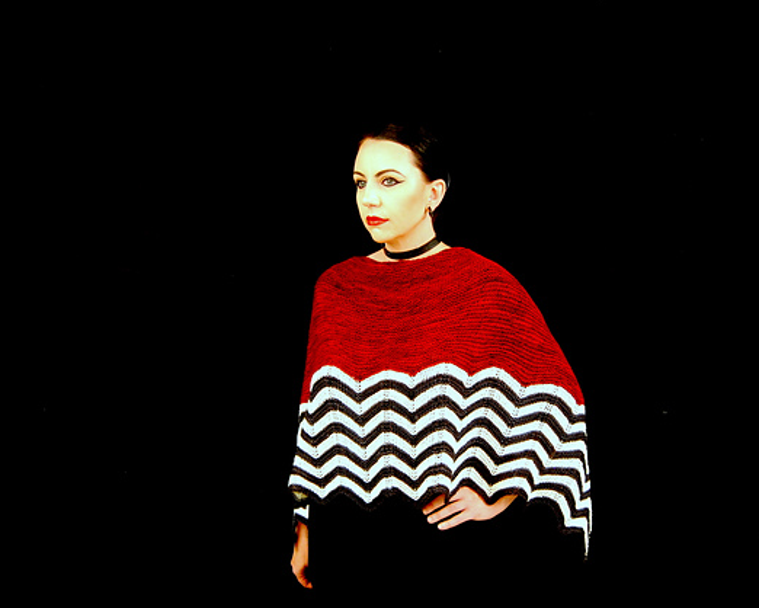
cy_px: 305
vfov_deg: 39.2
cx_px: 362
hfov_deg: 47.9
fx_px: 854
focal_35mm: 38
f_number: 3.5
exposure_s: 1/30
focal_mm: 22
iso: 720
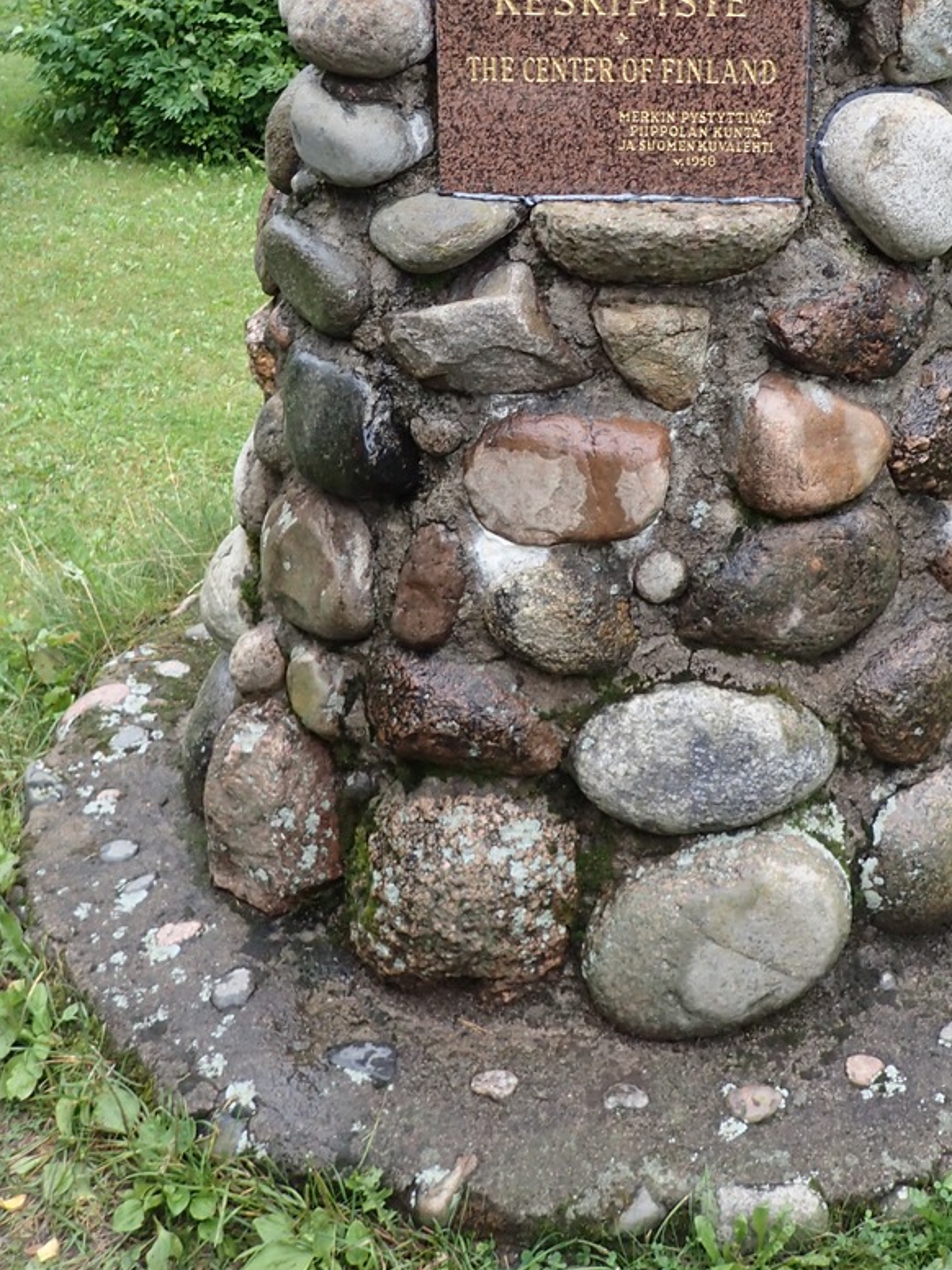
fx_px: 1613
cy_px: 269
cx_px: 594
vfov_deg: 41.3
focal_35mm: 44
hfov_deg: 32.7
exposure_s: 1/60
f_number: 2
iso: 125
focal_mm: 4.5
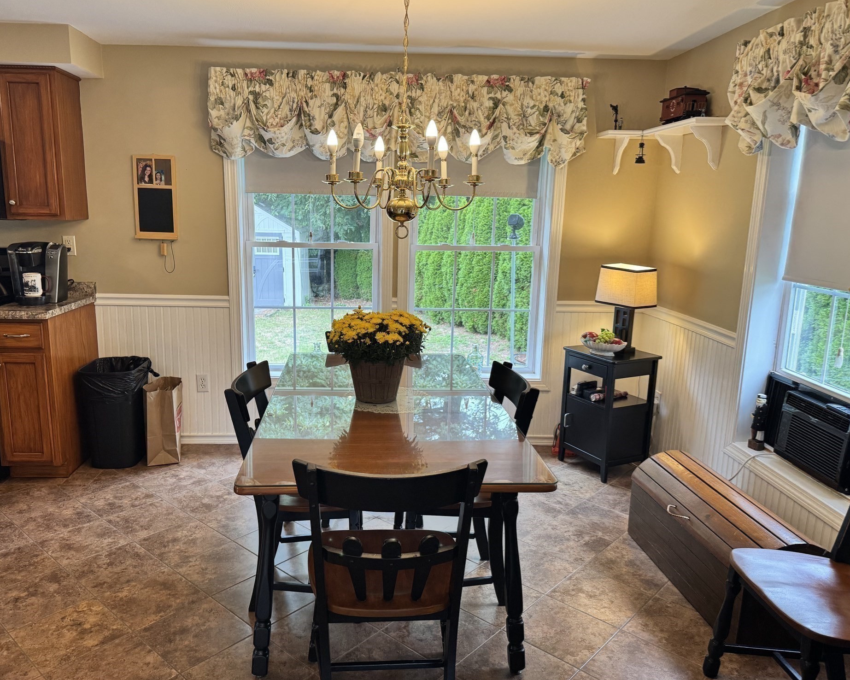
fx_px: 654
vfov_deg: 54.9
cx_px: 391
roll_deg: -1.6
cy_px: 338
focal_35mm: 26
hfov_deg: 65.9
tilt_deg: -12.3
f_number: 1.78
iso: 200
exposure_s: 1/120
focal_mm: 6.76
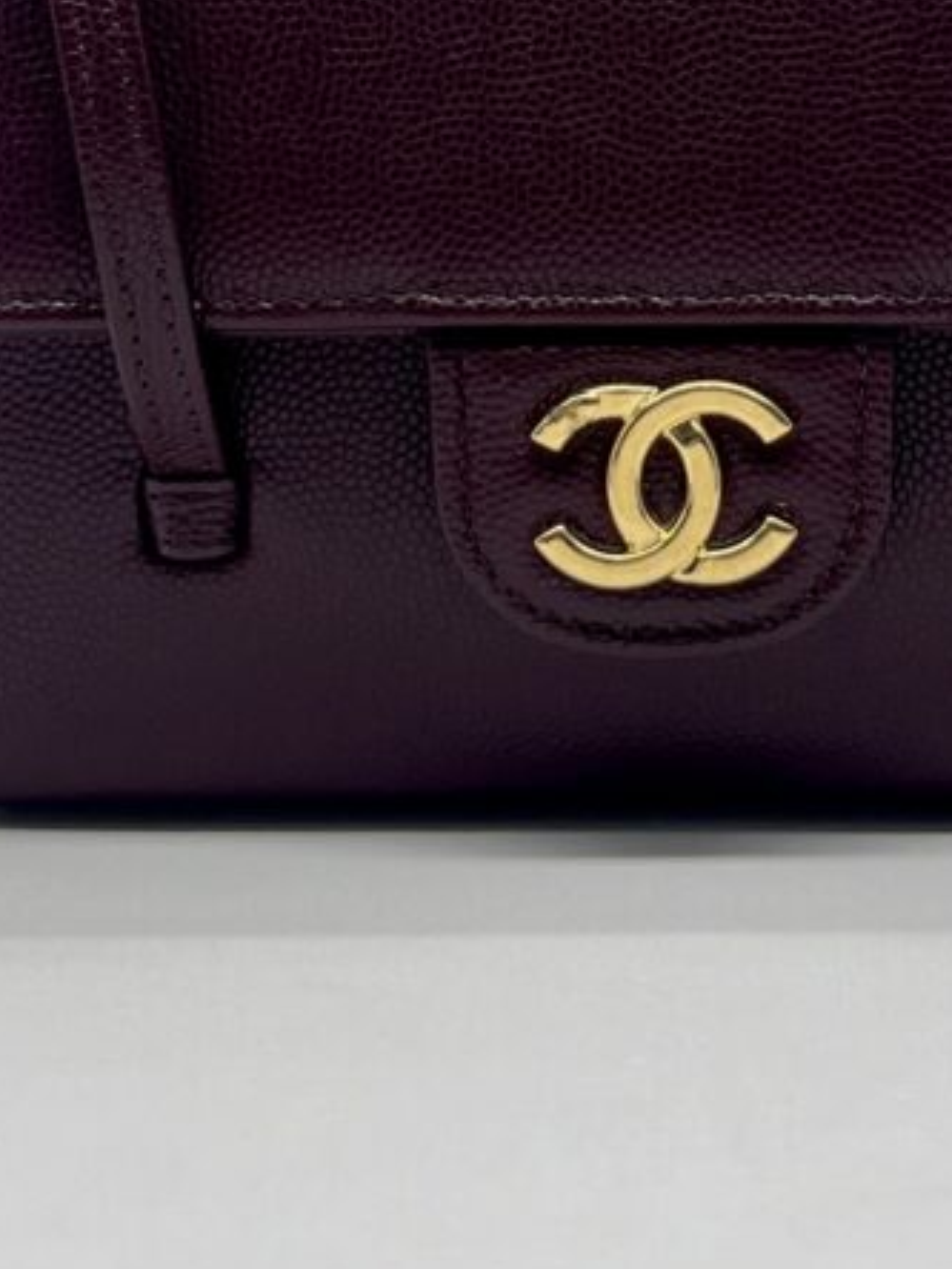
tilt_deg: -4.0
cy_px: 254
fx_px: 2200
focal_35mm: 60
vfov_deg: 31.4
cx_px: 669
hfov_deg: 24.2
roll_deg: -0.1
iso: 40
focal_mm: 5.7
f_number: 1.5
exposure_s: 1/157
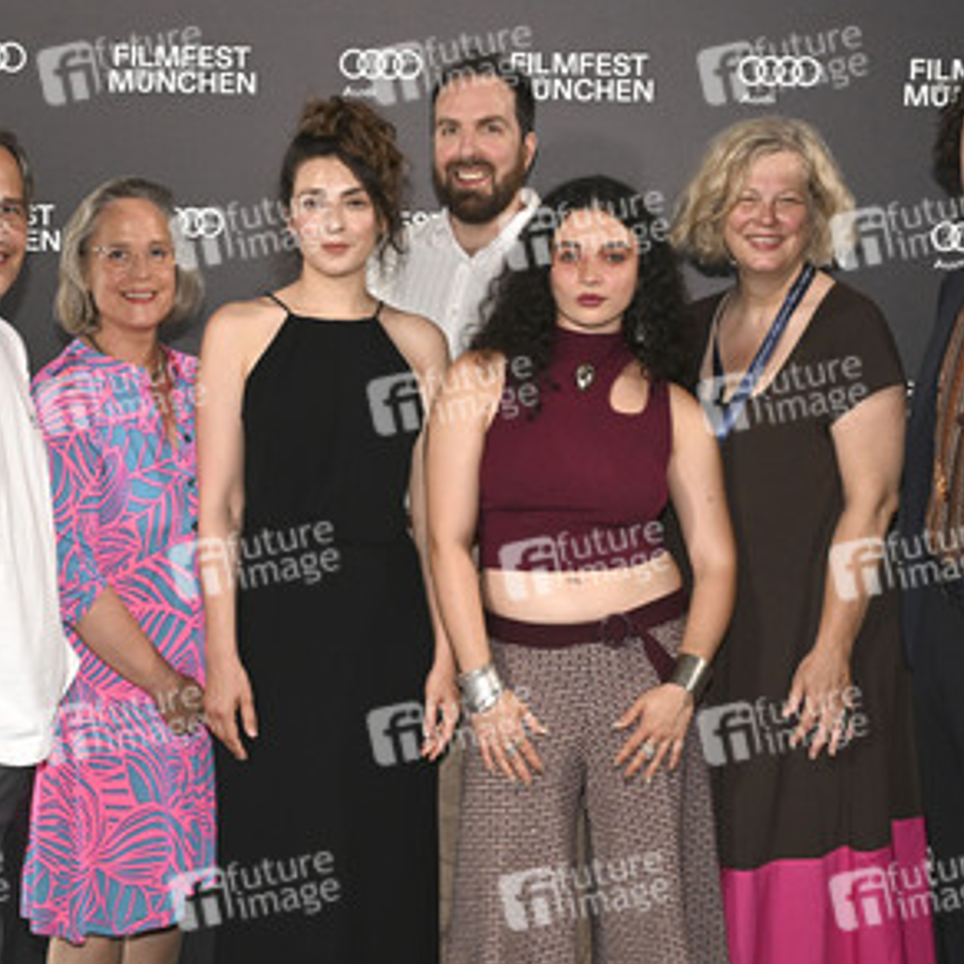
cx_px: 497
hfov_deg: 40.0
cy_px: 479
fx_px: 1323
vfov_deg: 40.0
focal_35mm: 42
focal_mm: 32
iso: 1600
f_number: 5.6
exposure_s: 1/160
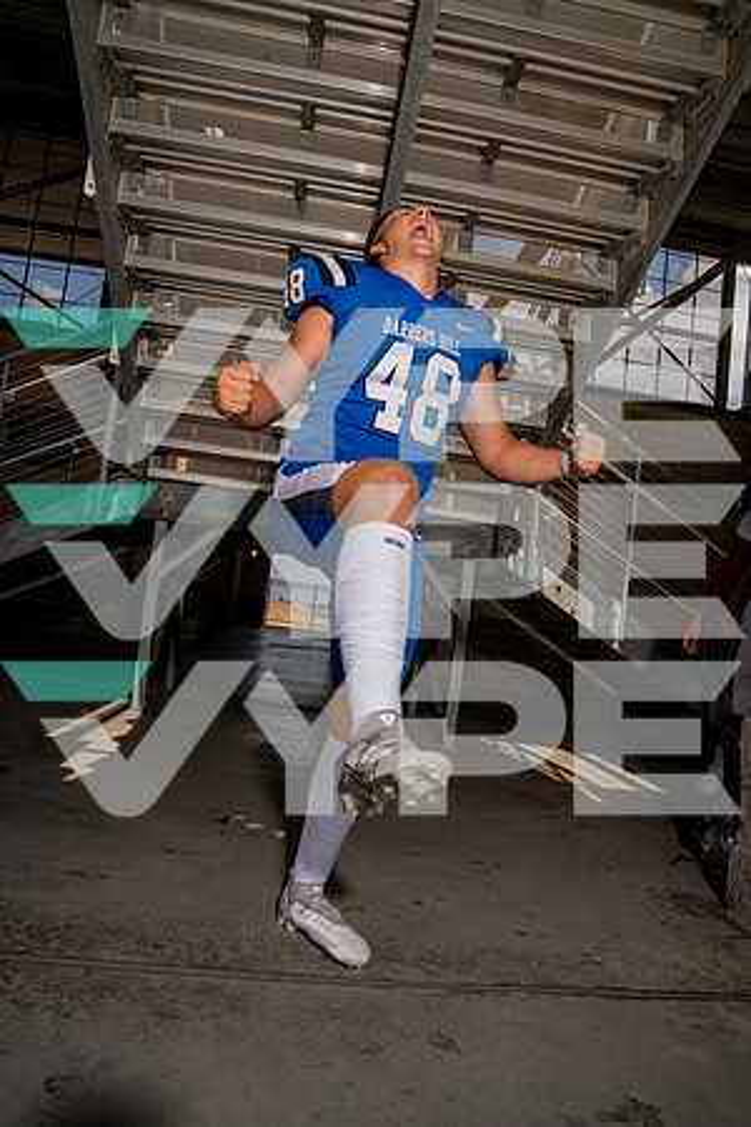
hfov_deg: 53.1
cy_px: 564
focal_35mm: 24
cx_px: 376
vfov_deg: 73.7
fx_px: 751
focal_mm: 24
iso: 100
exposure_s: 1/250
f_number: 7.1
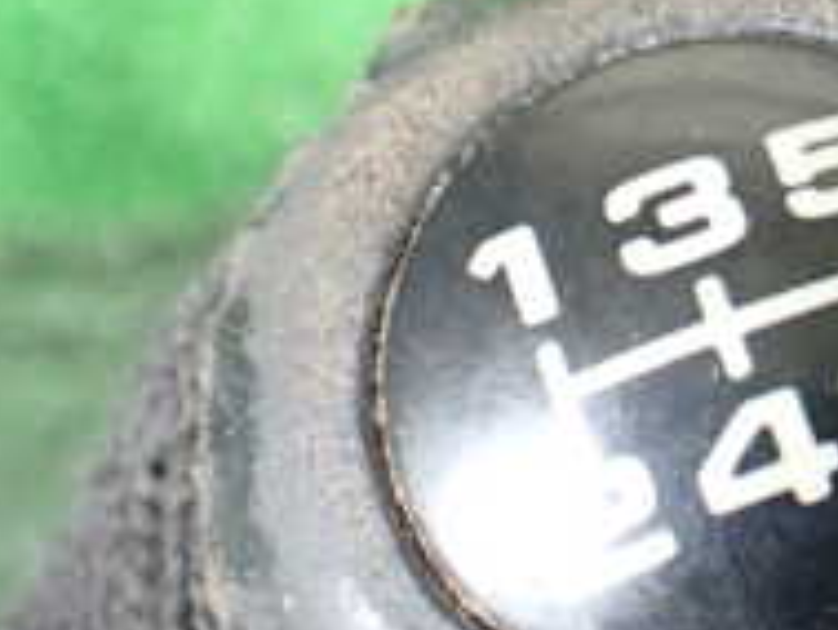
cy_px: 120
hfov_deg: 19.1
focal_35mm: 95
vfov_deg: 15.5
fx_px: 2301
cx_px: 1082
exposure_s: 1/60
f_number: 2.3
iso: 800
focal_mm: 5.4
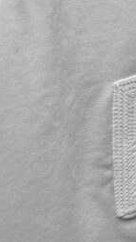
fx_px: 531
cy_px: 16
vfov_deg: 24.7
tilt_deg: -8.0
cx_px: 271
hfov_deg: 12.8
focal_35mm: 83
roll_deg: -1.8
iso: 125
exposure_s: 1/60
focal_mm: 6.76
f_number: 1.78
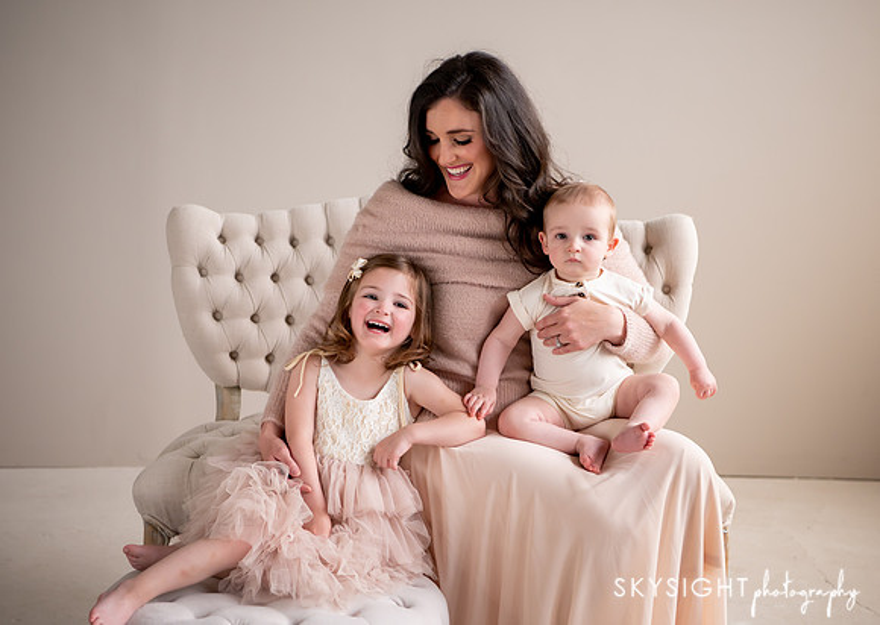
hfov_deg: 27.5
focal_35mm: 72
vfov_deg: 19.7
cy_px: 297
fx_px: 1797
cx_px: 440
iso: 1250
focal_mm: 65
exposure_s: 1/320
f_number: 3.5
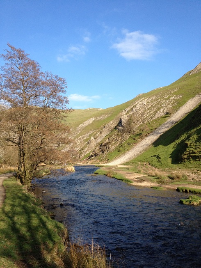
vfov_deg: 52.6
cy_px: 134
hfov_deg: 40.7
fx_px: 271
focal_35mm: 35
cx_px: 100
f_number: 2.4
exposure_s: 1/876
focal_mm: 4.28
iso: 64
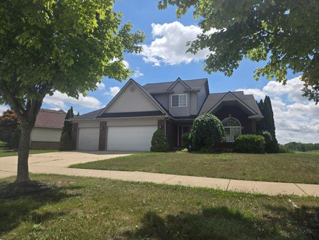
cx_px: 160
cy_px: 120
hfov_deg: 73.9
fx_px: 212
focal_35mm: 23
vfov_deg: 58.9
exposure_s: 1/2216
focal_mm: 5.4
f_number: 1.8
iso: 25
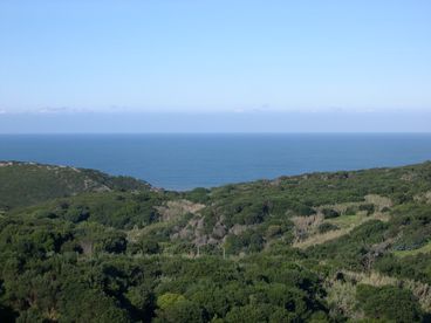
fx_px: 1021
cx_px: 216
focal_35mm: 82
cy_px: 162
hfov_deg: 23.8
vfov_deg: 18.0
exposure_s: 1/97.9
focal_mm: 17.4
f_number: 11.2
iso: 100
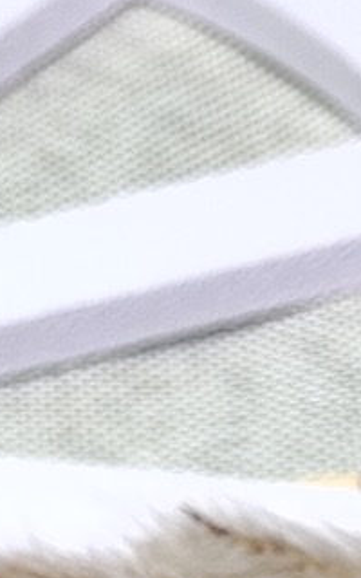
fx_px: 4171
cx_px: 103
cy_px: 1035
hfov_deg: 5.0
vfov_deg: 7.7
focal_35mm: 265
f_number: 2.08
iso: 76
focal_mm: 7.55
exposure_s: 1/100
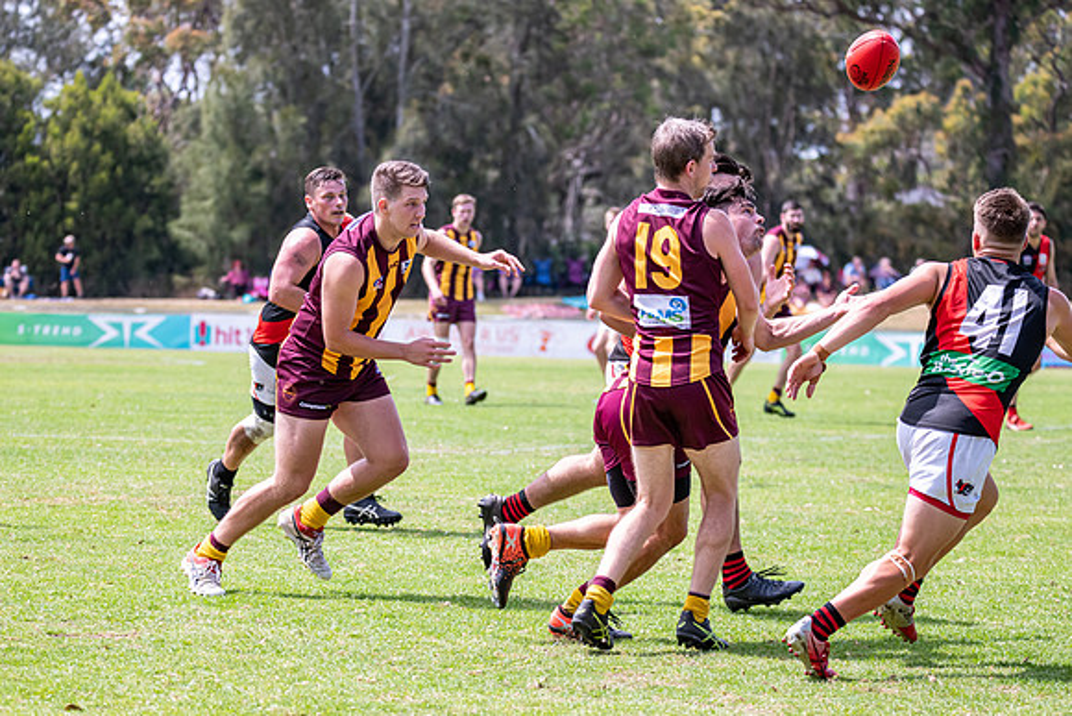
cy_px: 393
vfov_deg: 7.8
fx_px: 5273
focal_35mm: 177
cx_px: 439
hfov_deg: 11.6
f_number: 6.3
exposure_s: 1/1600
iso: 800
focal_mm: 150
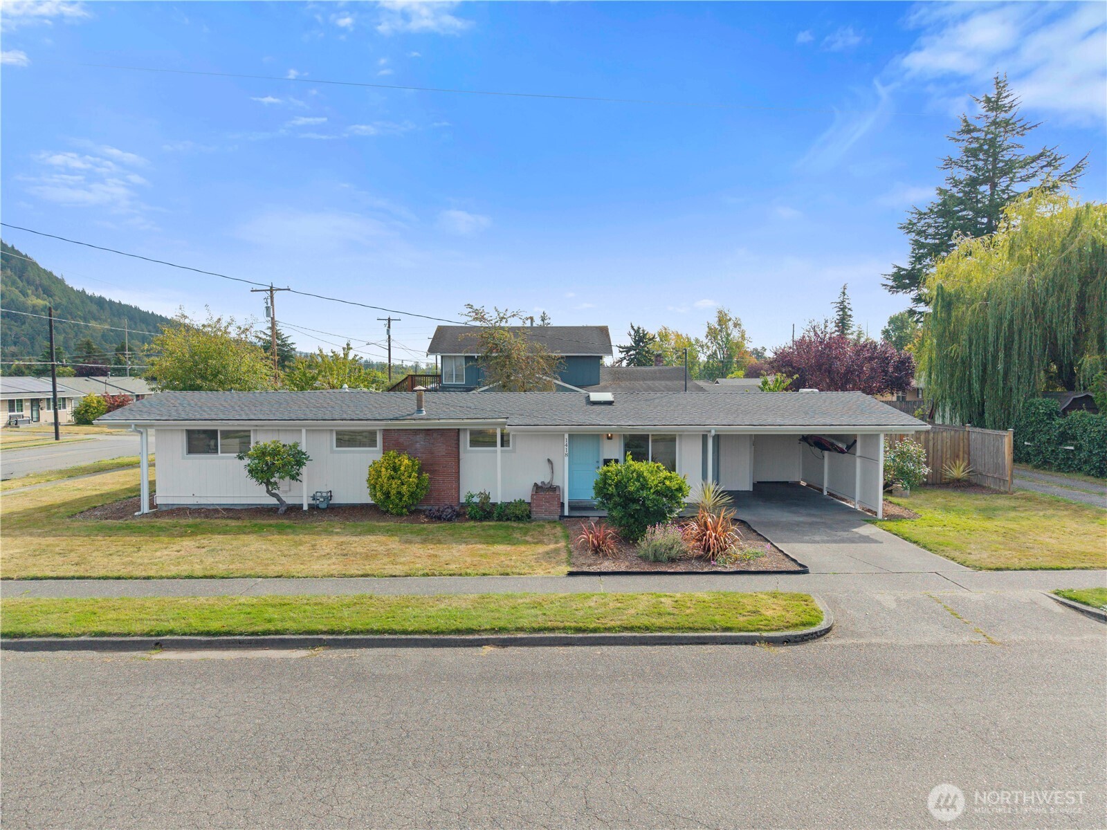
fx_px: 768
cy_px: 415
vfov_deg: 56.8
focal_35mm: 24
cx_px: 554
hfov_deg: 71.6
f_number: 1.8
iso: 210
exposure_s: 1/3200
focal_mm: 8.67
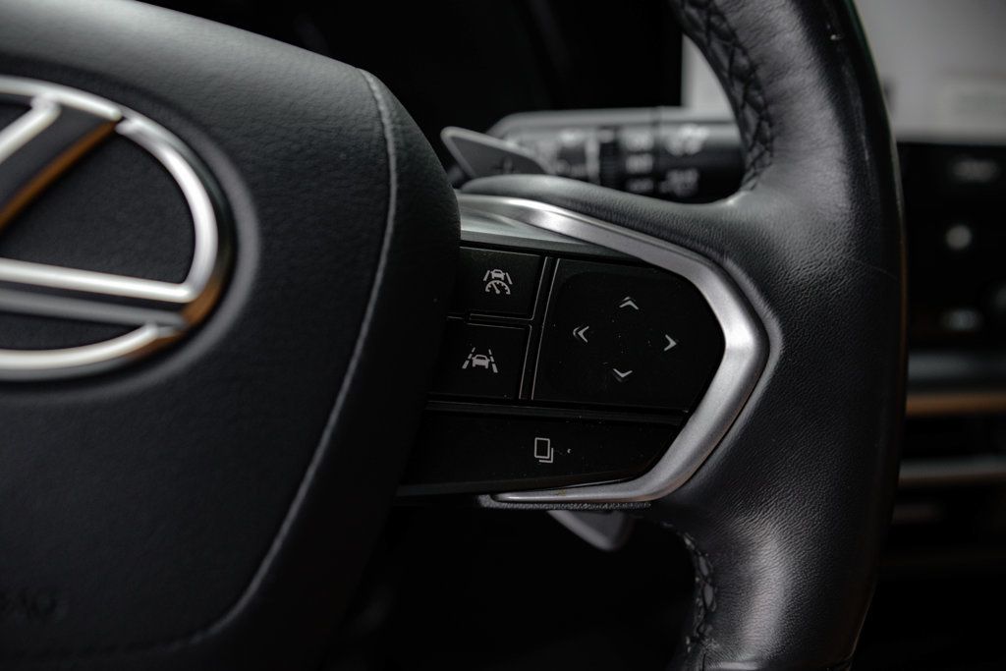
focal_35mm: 38
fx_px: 1062
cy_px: 336
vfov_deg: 35.1
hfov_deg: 50.7
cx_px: 503
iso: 500
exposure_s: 1/200
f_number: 5
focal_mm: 38
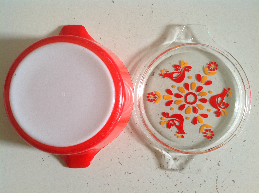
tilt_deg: -88.2
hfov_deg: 52.7
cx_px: 130
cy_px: 96
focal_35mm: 35
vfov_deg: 40.6
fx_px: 261
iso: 125
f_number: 2.4
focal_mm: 4.28
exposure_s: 1/15
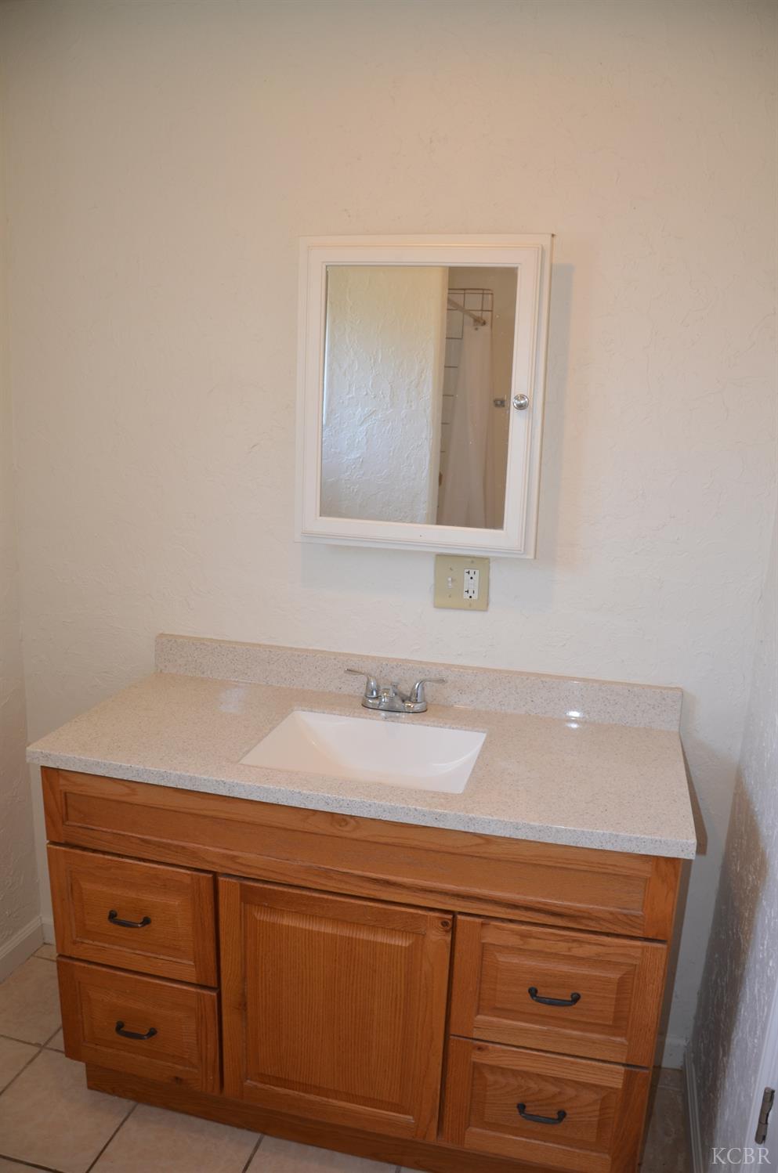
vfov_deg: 67.5
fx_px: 879
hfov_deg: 47.8
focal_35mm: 27
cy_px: 586
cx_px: 389
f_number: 3.5
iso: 400
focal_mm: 18
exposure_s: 1/60
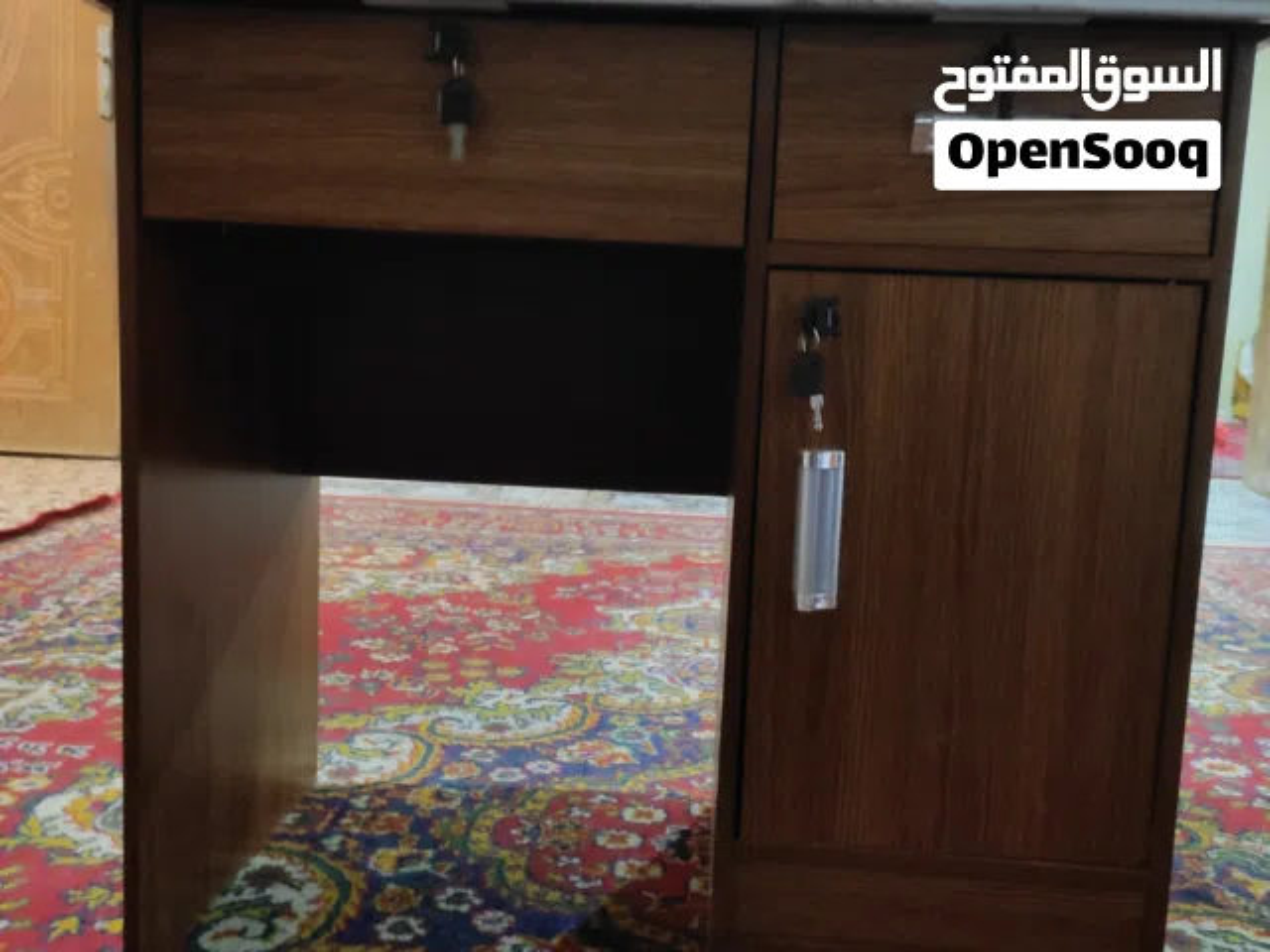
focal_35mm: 17
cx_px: 635
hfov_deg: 91.0
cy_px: 476
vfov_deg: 74.7
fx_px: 624
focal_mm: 4.74
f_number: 1.79
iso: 767
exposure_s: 1/20
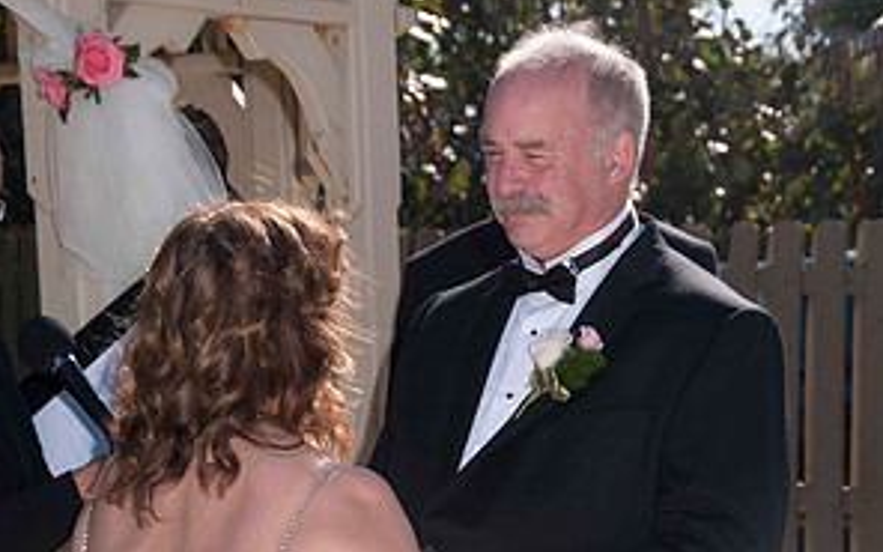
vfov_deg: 9.1
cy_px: 513
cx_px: 440
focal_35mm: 144
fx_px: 3465
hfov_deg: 14.5
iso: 100
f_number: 10
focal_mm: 62
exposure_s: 1/250
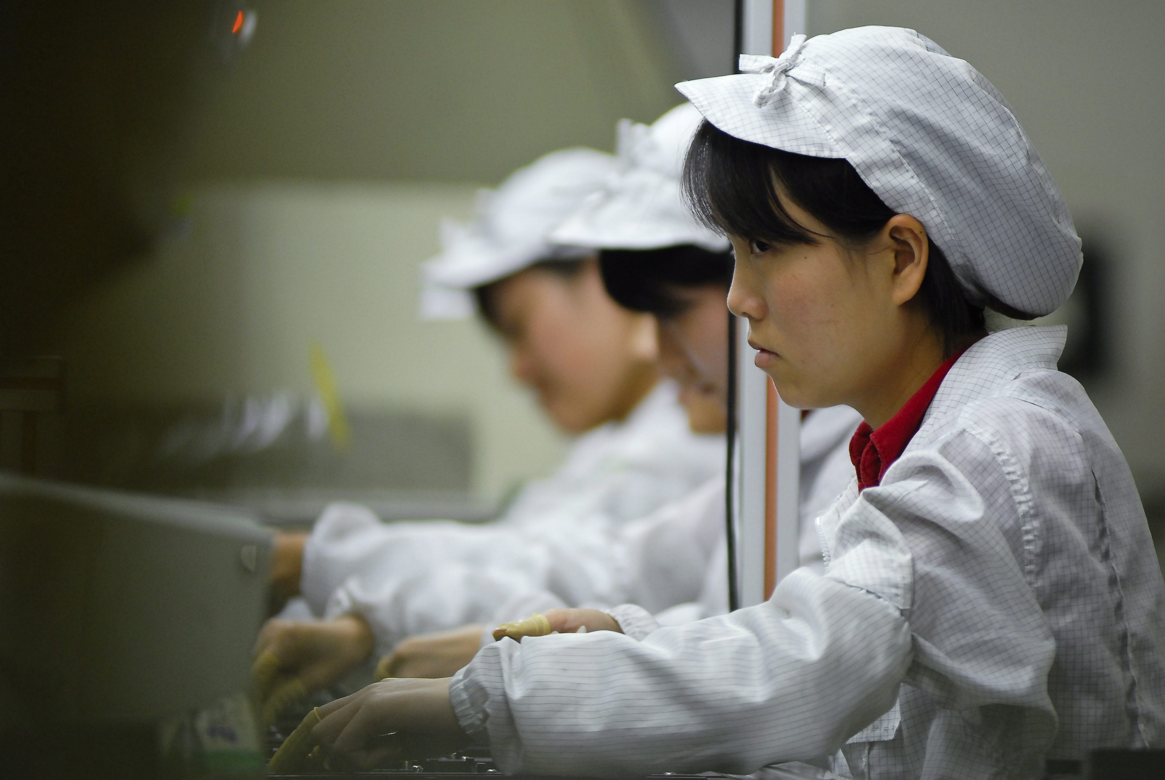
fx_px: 9720
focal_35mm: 300
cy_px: 390
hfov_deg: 6.9
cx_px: 582
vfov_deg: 4.6
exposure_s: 1/125
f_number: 2.8
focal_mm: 200
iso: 400
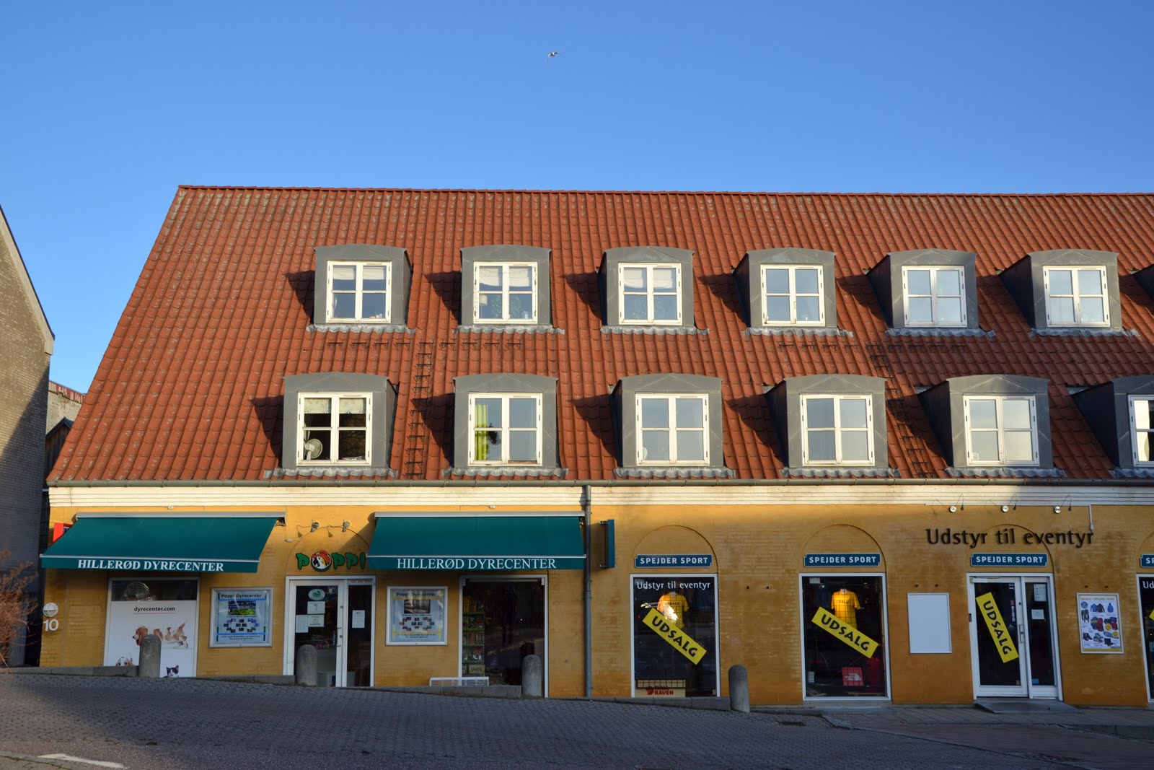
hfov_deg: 49.5
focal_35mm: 39
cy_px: 385
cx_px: 577
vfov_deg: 34.2
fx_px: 1250
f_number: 6.3
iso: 100
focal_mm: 26
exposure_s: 1/160
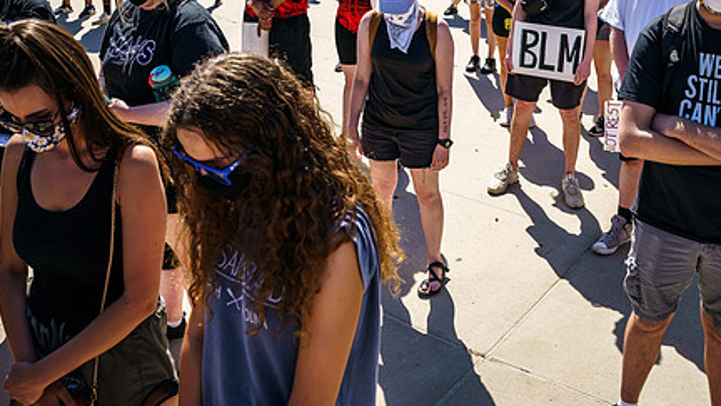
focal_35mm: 38
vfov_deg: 30.4
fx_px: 726
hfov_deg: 52.7
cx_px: 394
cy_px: 78
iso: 200
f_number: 4.5
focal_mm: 24
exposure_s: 1/1000
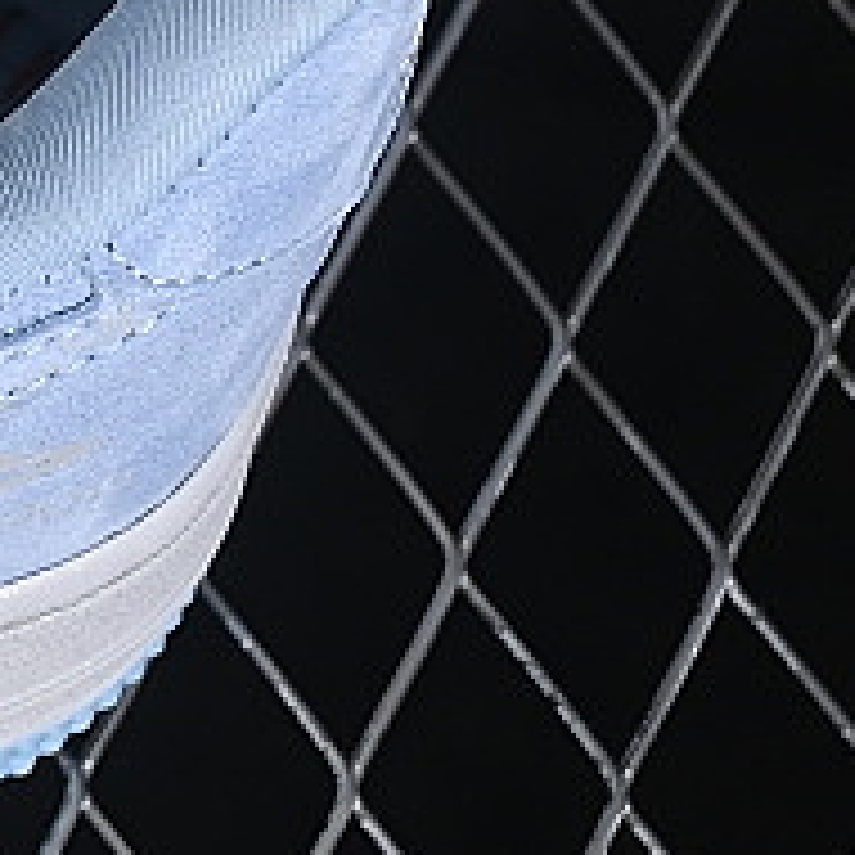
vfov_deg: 4.8
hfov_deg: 4.7
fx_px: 10116
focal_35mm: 362
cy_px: -418
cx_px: -1462
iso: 160
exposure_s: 1/80
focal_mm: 50
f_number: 7.1
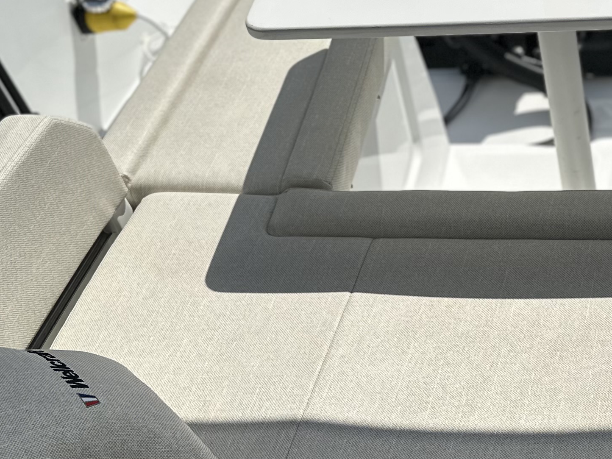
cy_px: 230
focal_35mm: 67
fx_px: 1185
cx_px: 480
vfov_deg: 21.9
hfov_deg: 28.4
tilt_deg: -42.6
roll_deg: +15.1
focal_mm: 6.86
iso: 80
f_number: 1.78
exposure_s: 1/12048
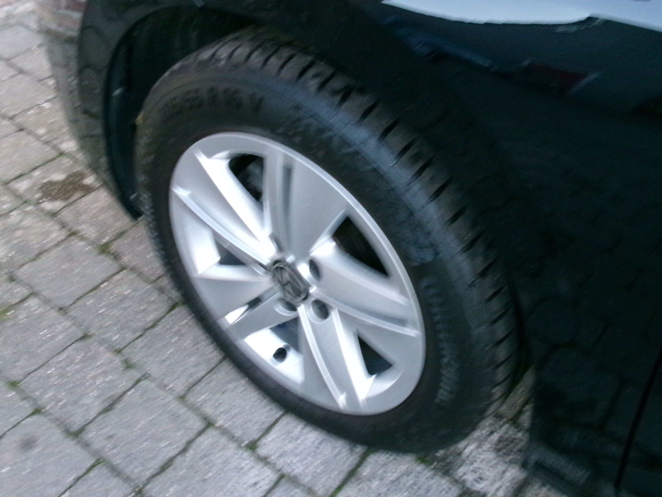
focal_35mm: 41
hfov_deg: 45.7
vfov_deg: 35.1
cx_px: 375
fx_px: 784
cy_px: 241
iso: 800
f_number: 4.5
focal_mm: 6.4
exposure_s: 1/14
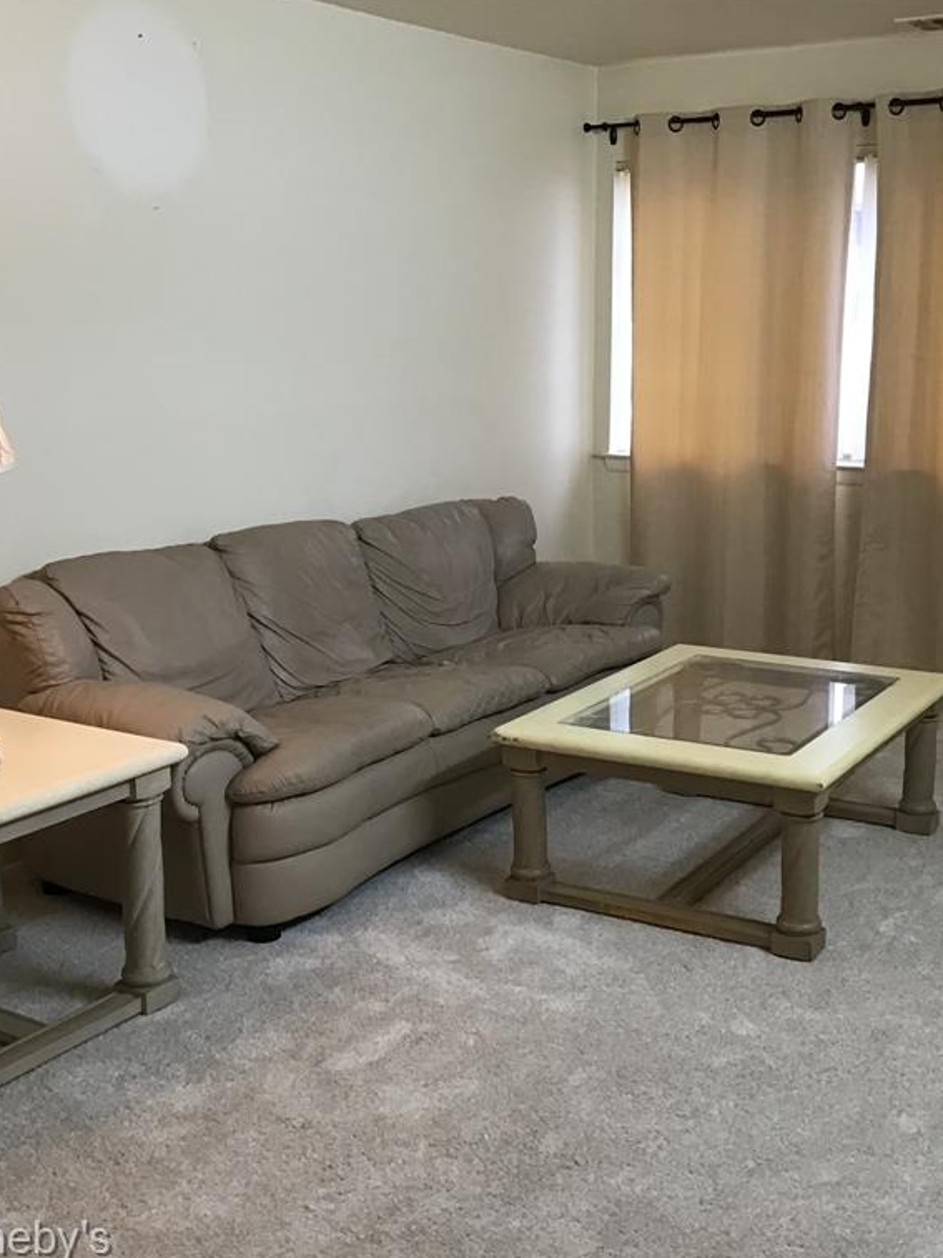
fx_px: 1526
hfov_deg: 34.3
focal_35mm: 42
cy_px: 631
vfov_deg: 44.8
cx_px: 550
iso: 80
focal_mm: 3.3
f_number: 2.4
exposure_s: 1/30
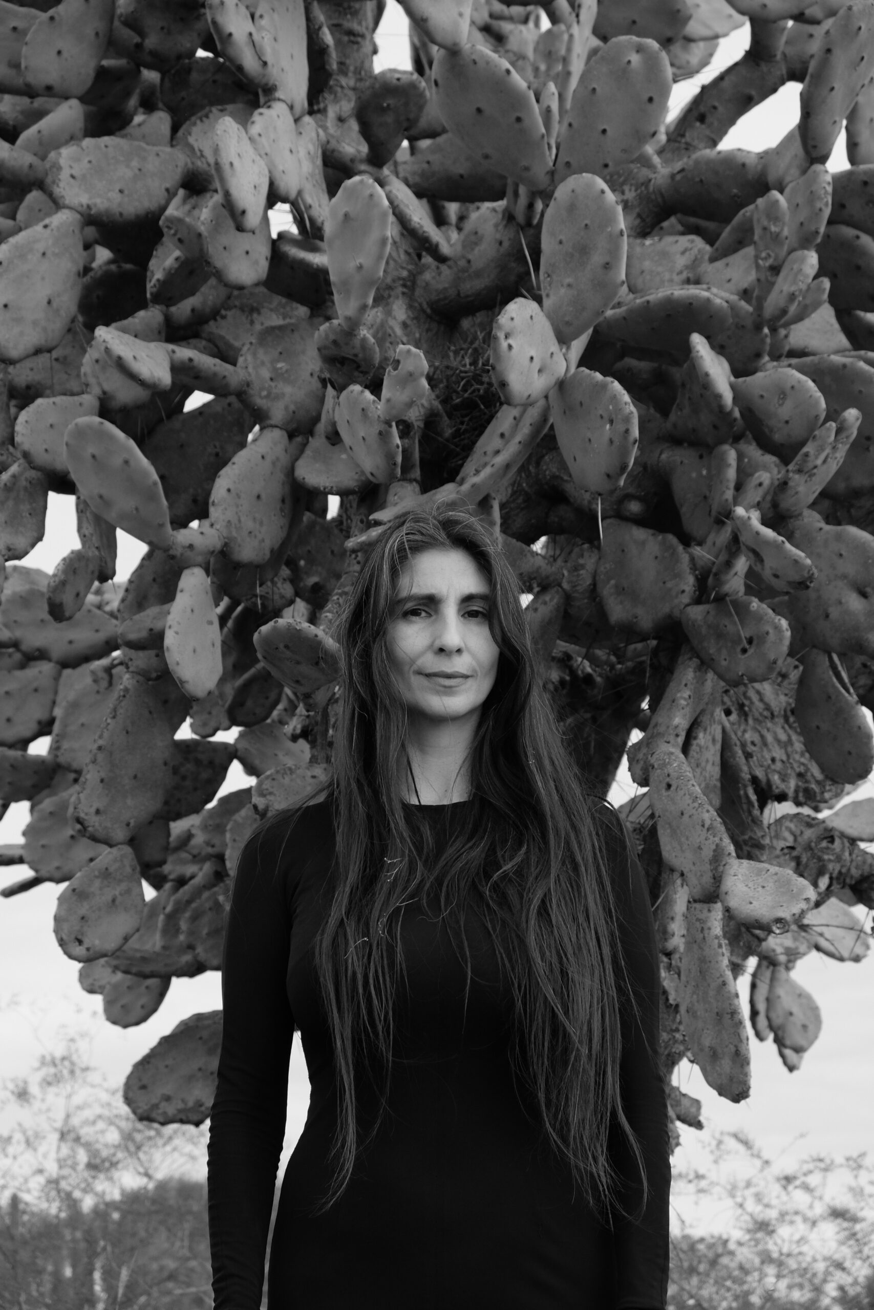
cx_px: 437
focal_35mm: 83
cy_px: 655
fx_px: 3022
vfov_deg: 24.5
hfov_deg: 16.5
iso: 800
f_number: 7.1
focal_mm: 55
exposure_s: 1/250
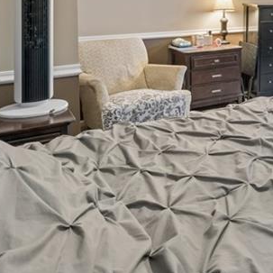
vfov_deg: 35.9
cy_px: 23
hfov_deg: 30.9
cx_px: 347
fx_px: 391
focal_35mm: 44
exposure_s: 1
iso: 400
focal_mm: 15.3
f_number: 13
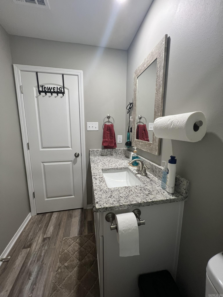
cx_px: 112
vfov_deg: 106.2
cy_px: 148
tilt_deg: -10.1
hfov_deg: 89.9
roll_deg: +1.2
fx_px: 112
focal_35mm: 13
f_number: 1.8
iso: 160
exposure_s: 1/60
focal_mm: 1.57
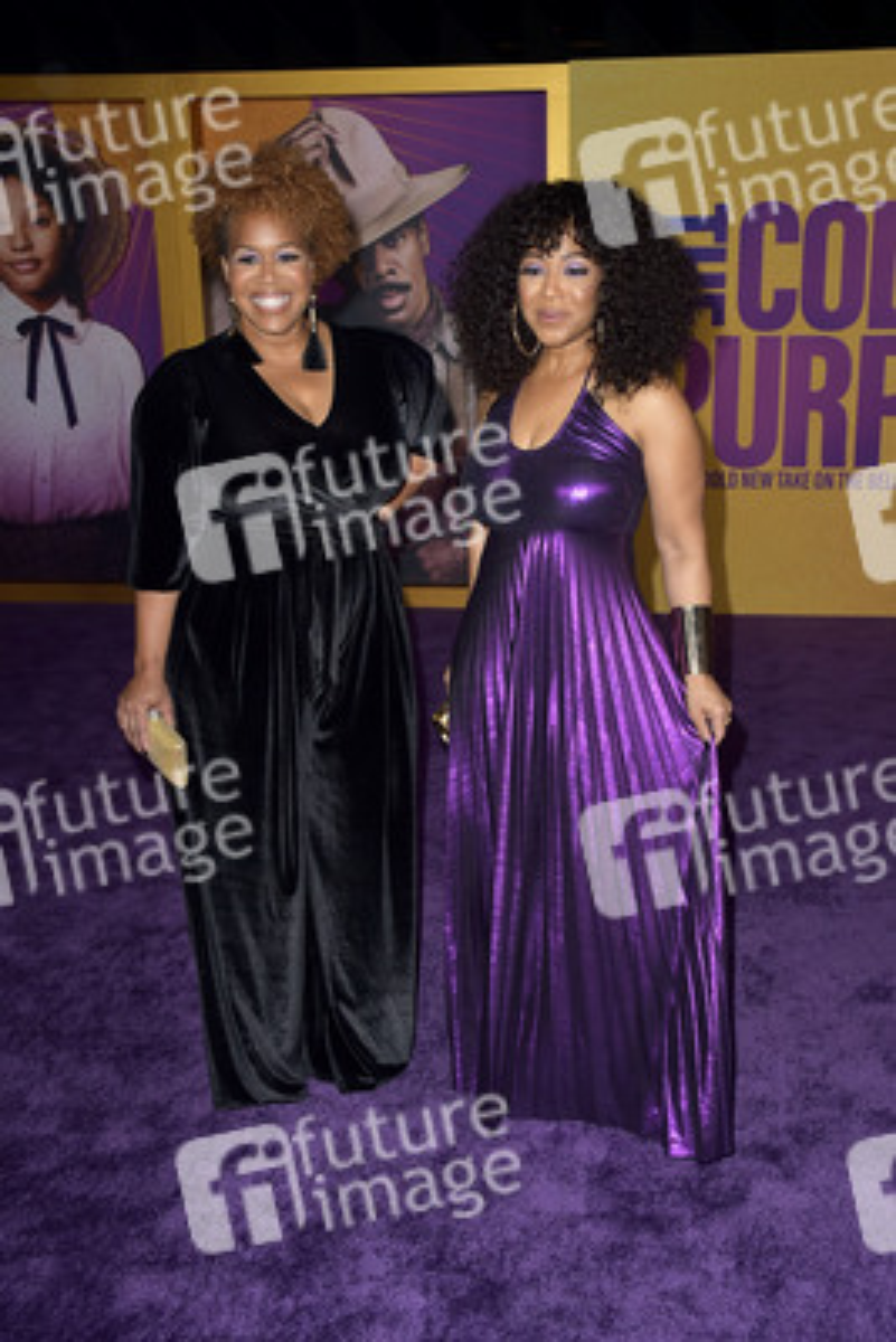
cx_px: 448
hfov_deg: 37.9
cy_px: 671
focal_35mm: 35
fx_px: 1305
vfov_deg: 54.4
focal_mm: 35
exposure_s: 1/250
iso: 320
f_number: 6.3
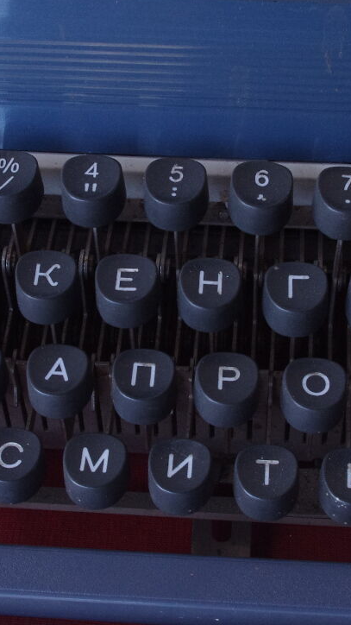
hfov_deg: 14.2
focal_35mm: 85
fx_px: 1407
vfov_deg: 25.0
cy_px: 294
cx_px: 176
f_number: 8
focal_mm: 23.13
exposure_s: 1/100
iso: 800
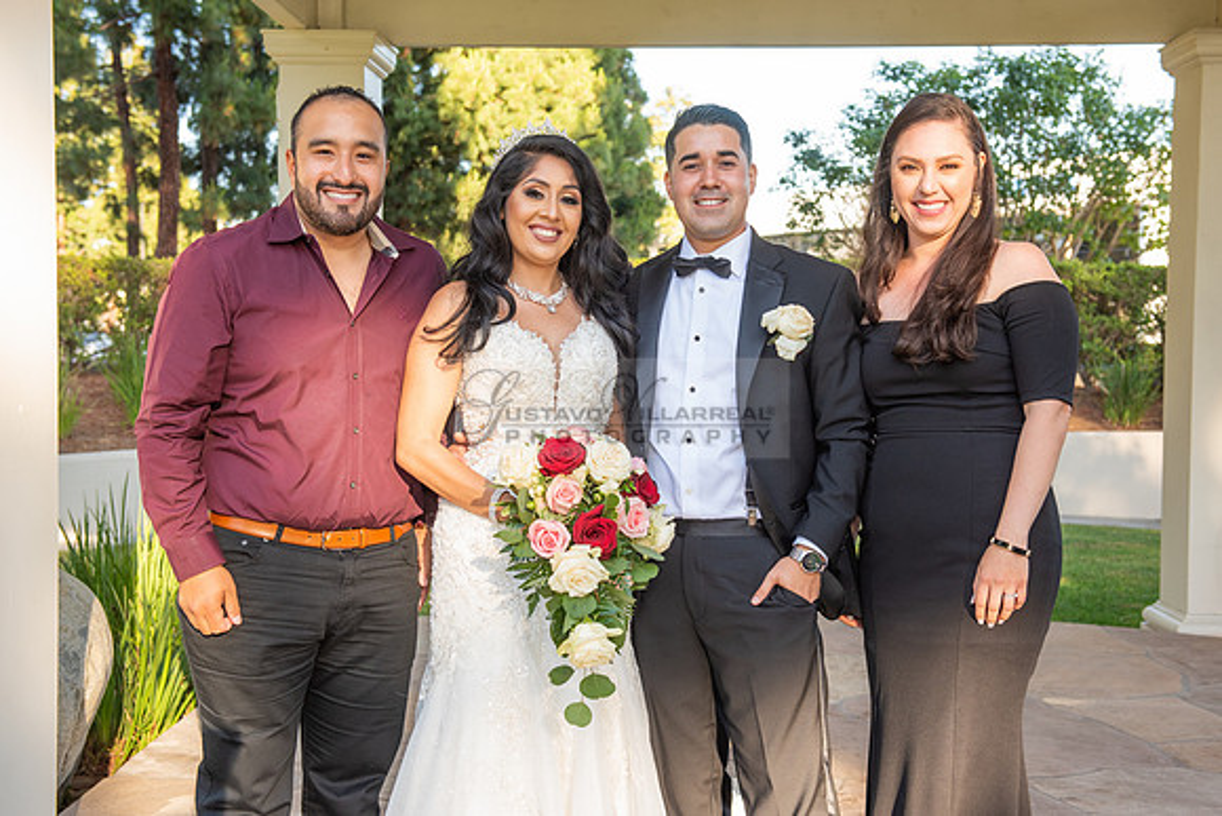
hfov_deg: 39.6
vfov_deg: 27.0
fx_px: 1698
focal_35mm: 50
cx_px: 625
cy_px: 408
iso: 400
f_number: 5.6
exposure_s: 1/200
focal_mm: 48
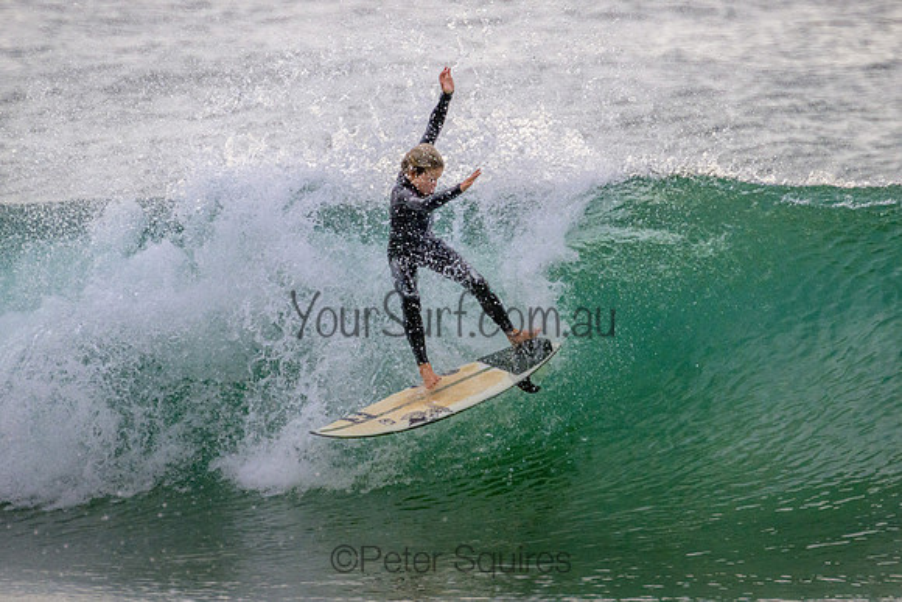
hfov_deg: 2.0
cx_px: 451
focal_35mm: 1021
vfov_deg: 1.3
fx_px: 25598
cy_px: 218
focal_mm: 800
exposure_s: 1/2000
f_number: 11
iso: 1600
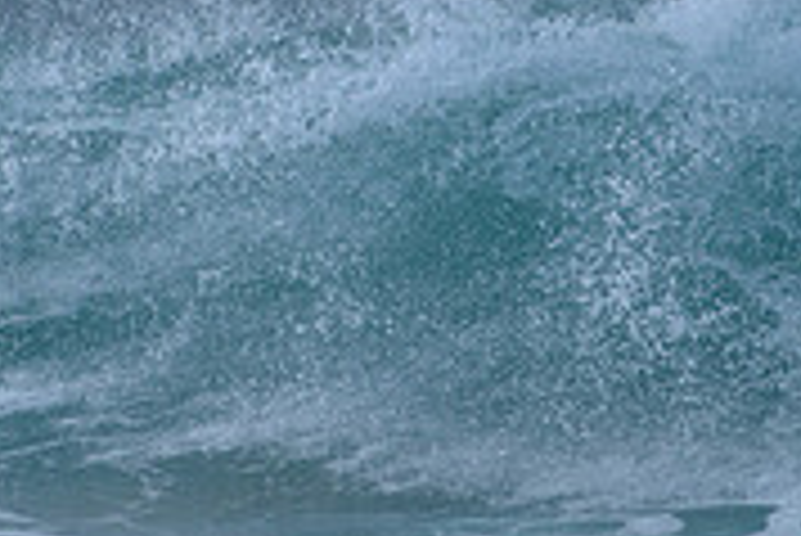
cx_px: 274
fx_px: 36920
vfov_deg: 0.8
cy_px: -110
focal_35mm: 1658
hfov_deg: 1.2
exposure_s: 1/2000
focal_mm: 500
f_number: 5.6
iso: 280
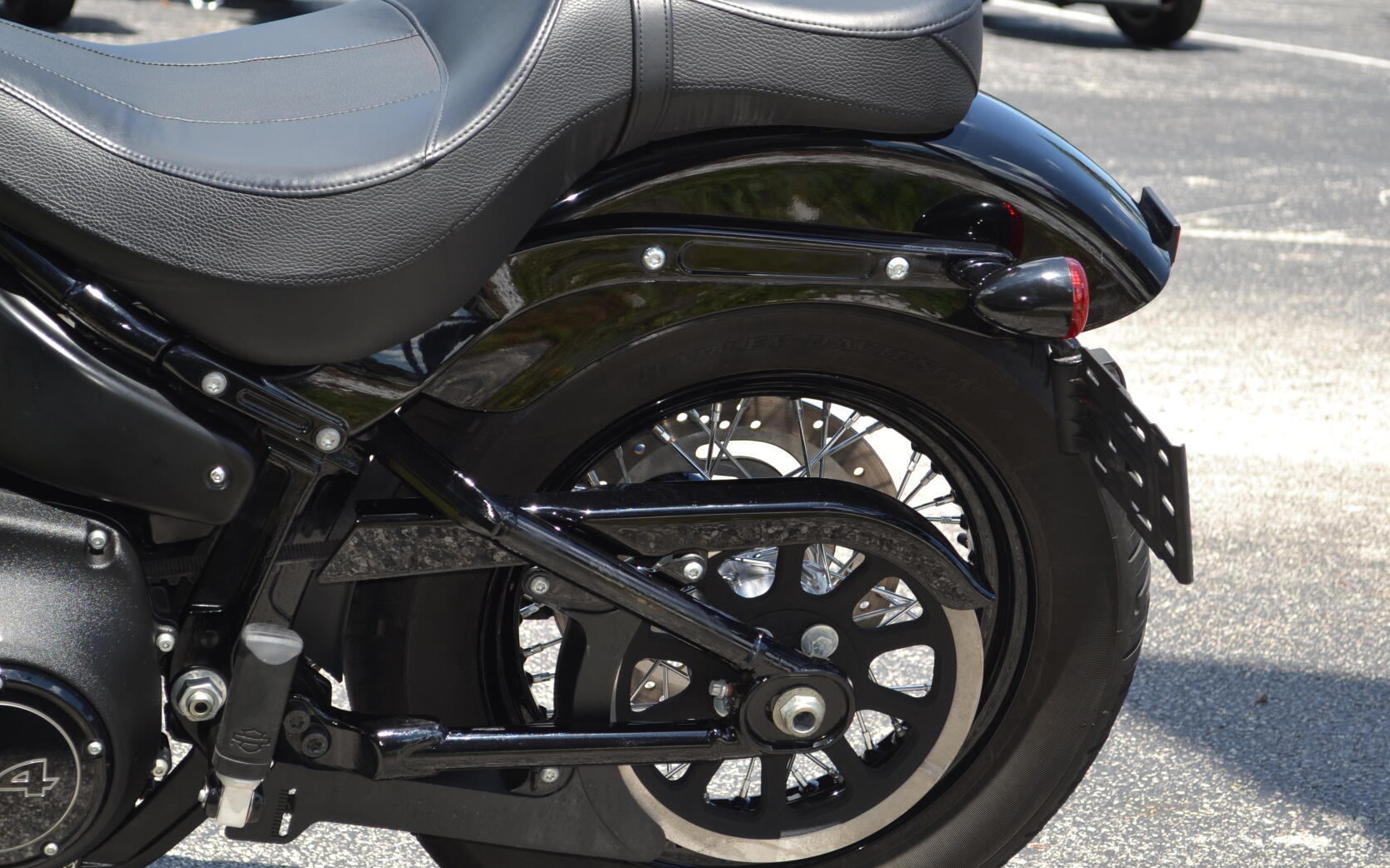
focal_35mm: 88
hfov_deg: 23.6
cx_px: 686
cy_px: 440
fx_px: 3333
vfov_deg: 14.8
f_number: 5.3
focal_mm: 48
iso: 100
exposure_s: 1/200
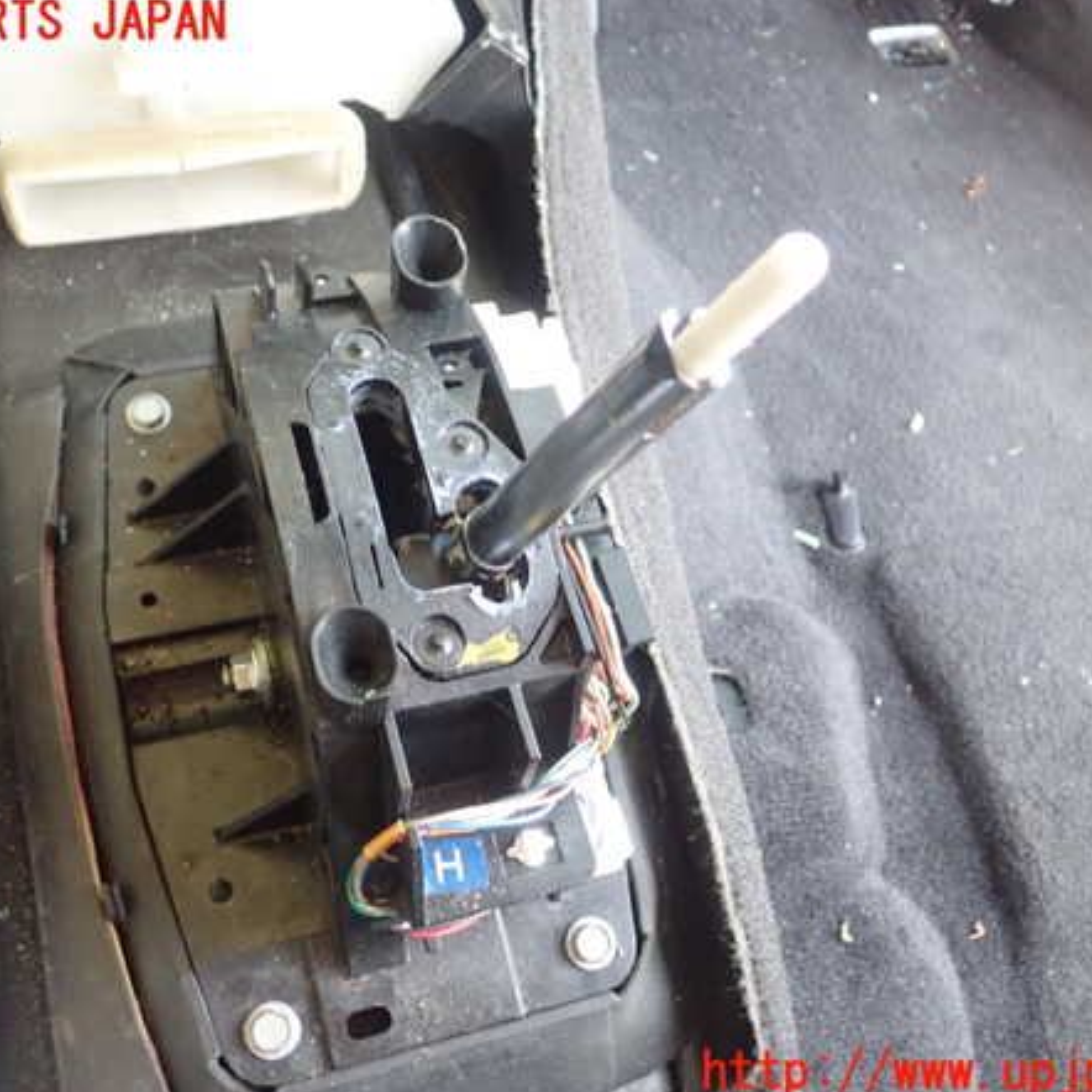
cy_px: 548
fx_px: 1285
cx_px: 519
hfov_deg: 46.0
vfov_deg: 46.0
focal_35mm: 36
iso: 800
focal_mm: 5.5
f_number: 2.3
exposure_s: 1/50
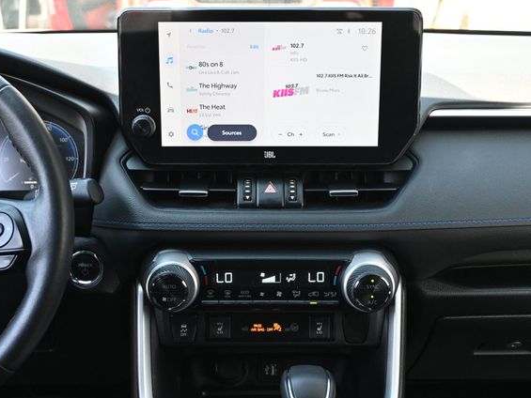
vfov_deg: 29.2
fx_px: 764
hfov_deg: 38.3
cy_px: 199
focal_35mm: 50
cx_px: 263
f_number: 4.8
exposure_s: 1/125
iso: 1400
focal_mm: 30.5
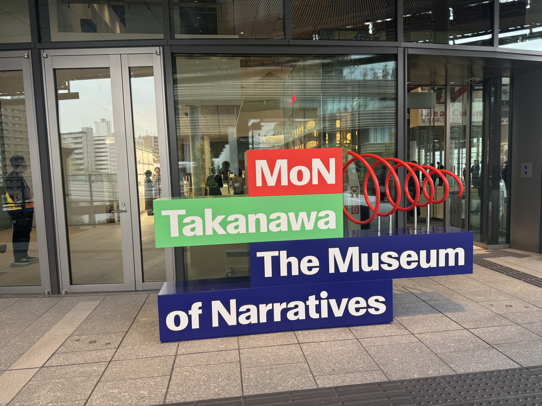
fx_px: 376
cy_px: 203
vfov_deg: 56.8
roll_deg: +1.5
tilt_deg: -5.9
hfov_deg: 71.6
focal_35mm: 24
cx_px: 271
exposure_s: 1/100
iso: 100
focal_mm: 6.76
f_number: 1.78
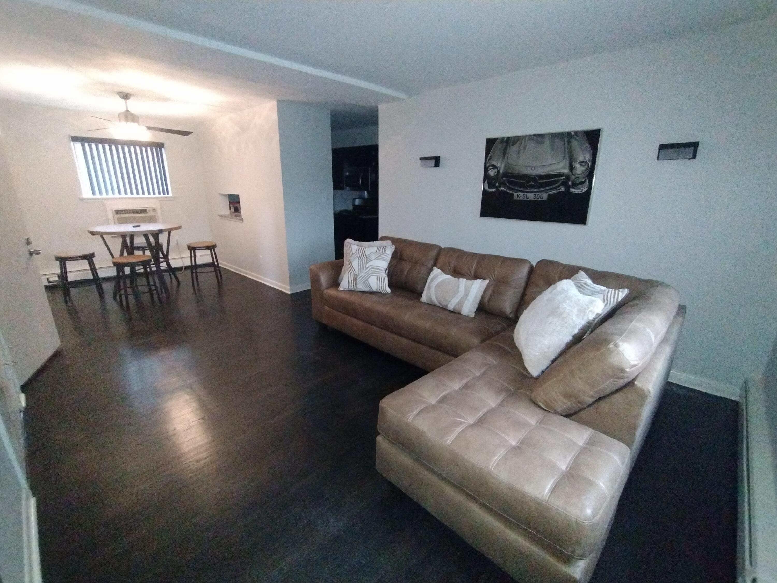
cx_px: 388
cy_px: 292
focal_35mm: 16
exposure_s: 1/15.8
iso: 1600
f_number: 2.2
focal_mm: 1.66
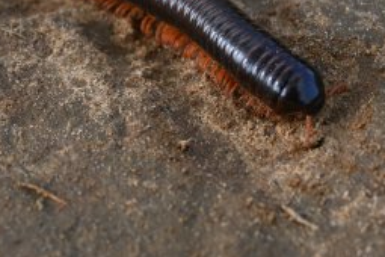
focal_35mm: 133
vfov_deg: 10.2
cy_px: 3
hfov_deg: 15.4
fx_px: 1424
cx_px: 207
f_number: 5.3
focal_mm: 37
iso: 125
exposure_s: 1/160
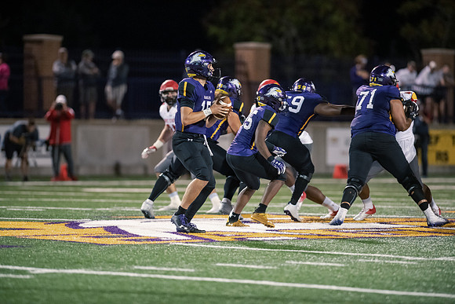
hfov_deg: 6.9
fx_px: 3792
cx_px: 228
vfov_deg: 4.6
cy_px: 152
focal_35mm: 300
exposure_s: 1/640
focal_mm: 300
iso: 6400
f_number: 2.8
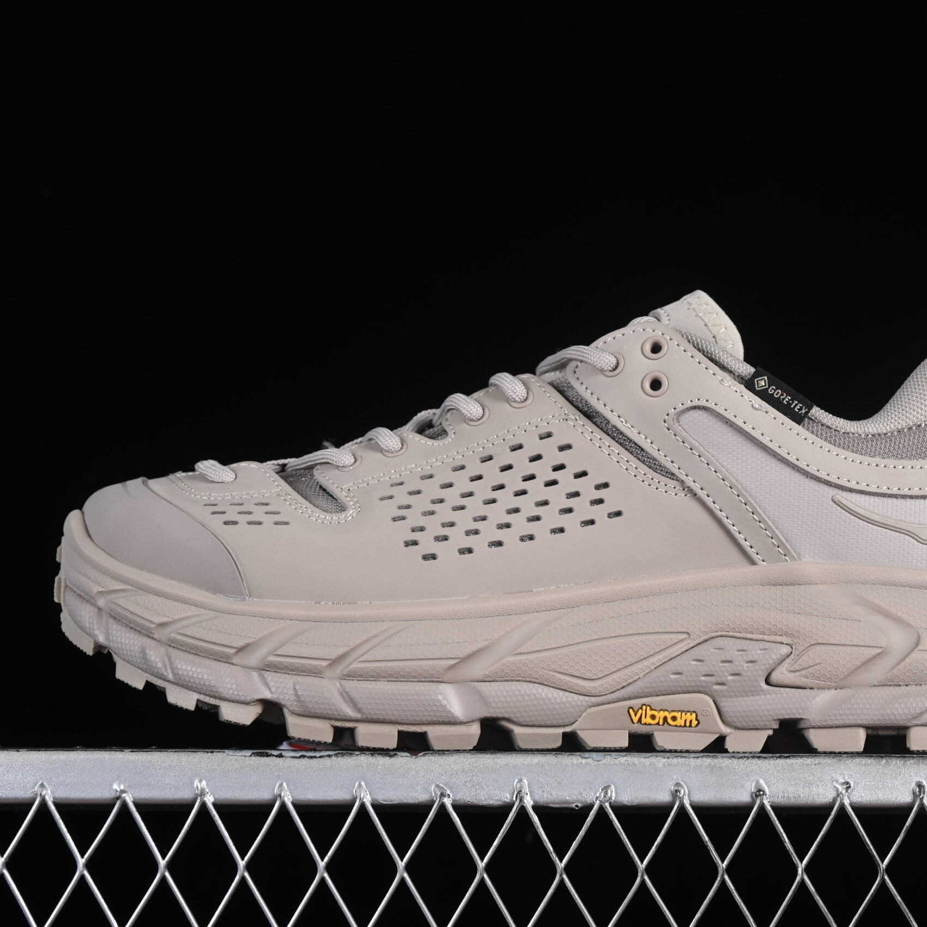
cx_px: 571
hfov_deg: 18.1
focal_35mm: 96
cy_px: 464
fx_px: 2909
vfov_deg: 18.1
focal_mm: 50
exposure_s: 1/80
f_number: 7.1
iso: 160
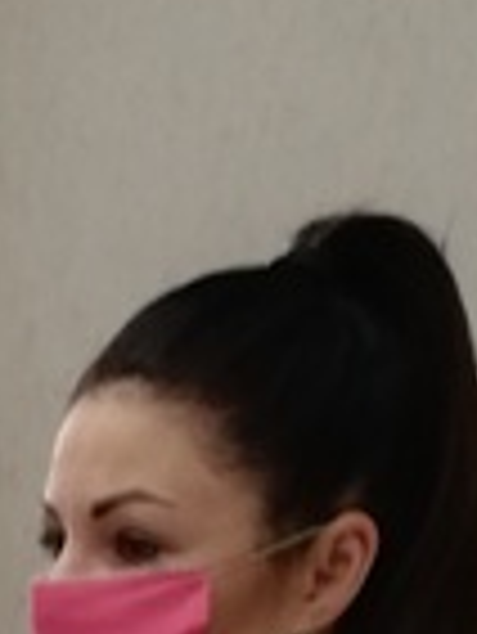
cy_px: 1394
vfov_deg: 10.4
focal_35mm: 170
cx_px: -664
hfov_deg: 8.1
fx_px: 3119
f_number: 2.2
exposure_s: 1/50
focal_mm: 3.81
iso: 125
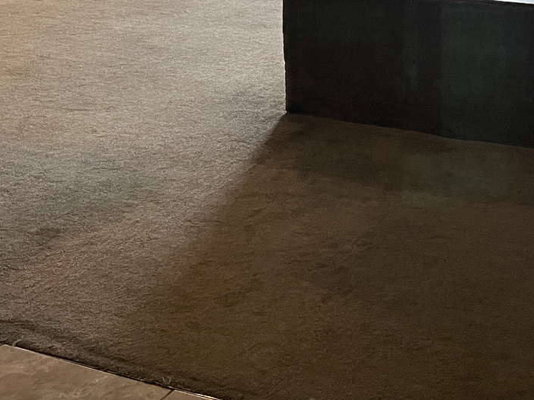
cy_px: -98
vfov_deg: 18.2
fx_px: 1172
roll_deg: +0.1
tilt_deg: -8.7
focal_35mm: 76
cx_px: 462
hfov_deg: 25.0
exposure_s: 1/60
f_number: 1.5
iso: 160
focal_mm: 5.7
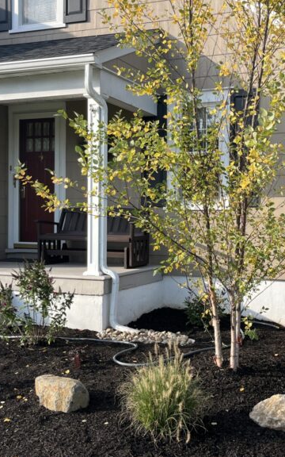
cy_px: 240
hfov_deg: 26.2
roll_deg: -0.2
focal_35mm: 49
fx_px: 609
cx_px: 184
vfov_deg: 41.0
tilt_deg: -1.3
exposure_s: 1/1106
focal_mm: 5.1
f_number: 1.6
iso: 50
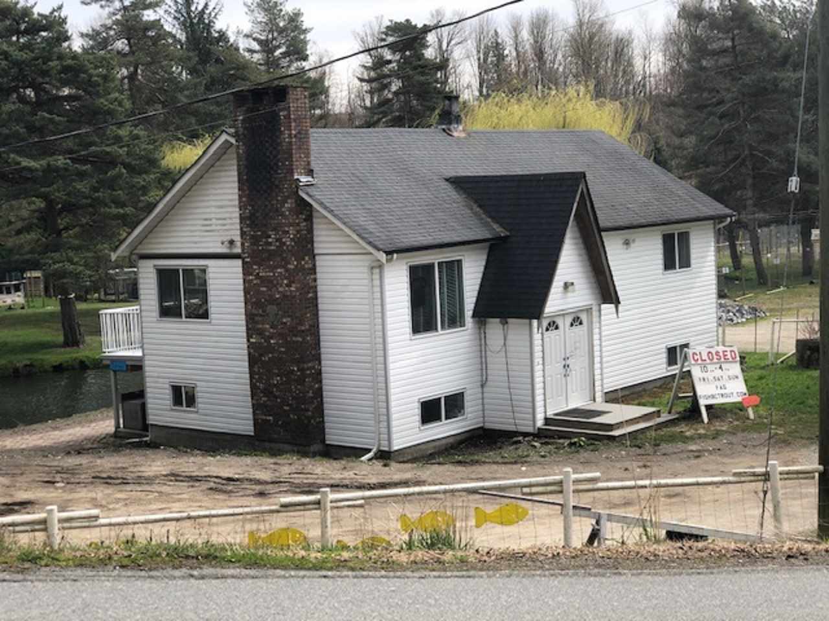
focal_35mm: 57
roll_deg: +3.1
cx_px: 414
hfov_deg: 33.8
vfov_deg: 25.7
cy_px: 310
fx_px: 1365
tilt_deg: -6.9
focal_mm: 6.6
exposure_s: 1/333
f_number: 2.8
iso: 20
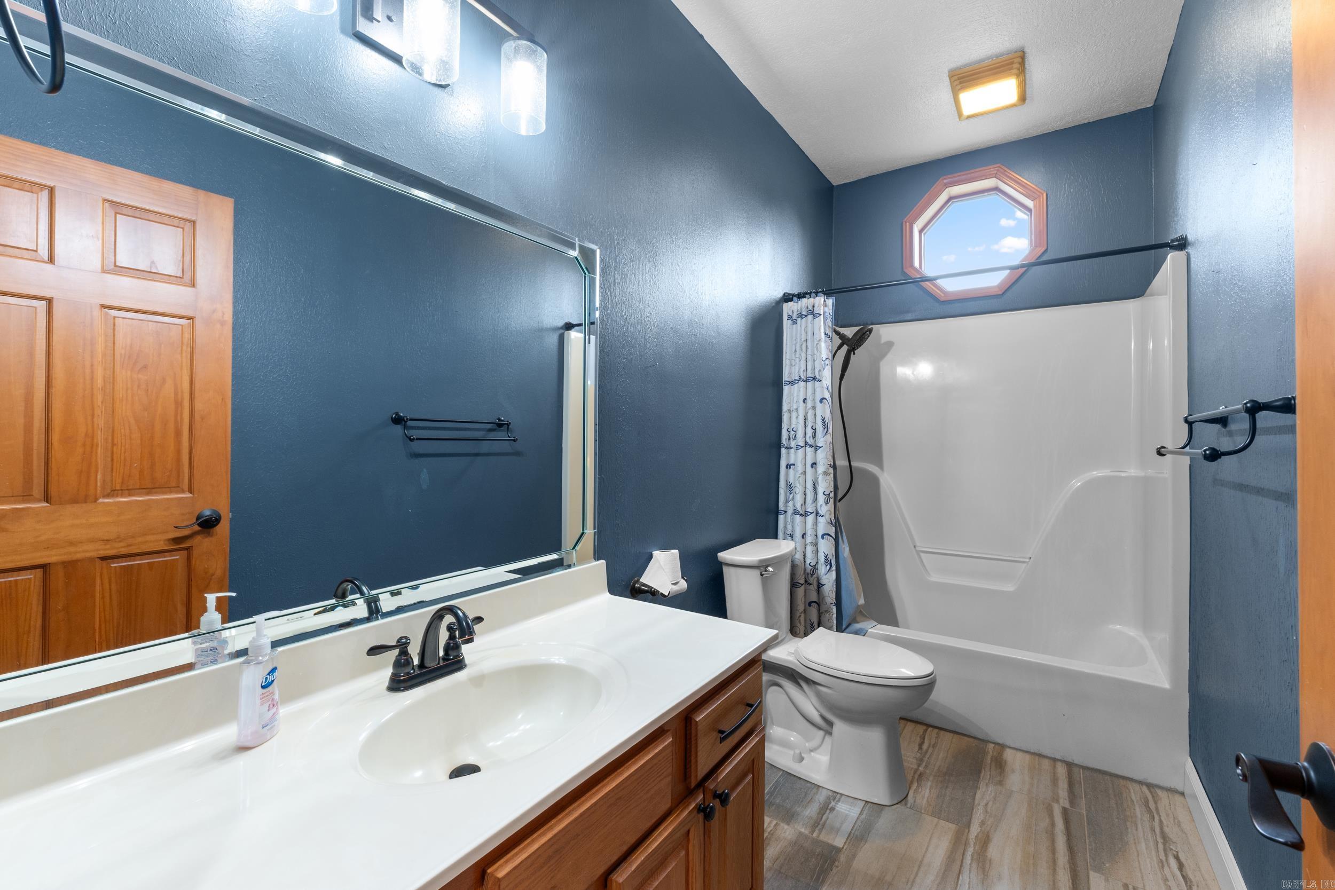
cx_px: 668
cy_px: 445
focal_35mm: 15
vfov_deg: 77.3
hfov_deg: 100.4
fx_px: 556
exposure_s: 1/2
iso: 400
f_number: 8
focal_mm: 10
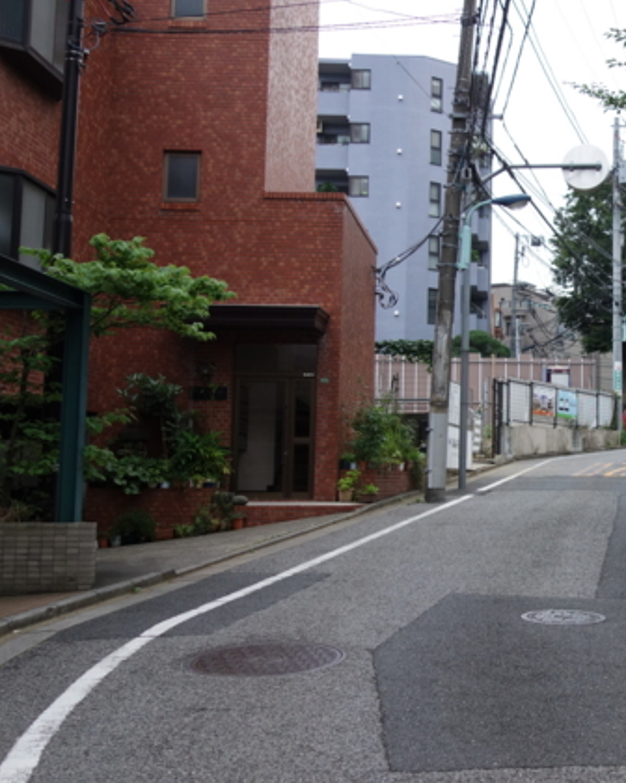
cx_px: 594
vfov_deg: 37.3
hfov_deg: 28.7
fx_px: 1158
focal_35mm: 50
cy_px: 359
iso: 320
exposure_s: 1/250
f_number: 2
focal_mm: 10.4
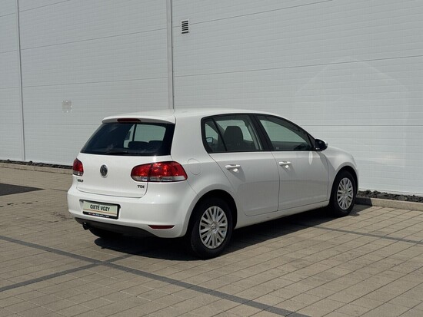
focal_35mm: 48
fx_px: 587
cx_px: 212
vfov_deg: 30.3
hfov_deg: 39.6
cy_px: 158
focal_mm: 6.76
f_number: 1.78
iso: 64
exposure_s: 1/15385
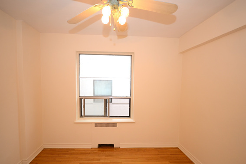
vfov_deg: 68.8
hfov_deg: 91.5
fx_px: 120
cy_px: 84
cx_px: 128
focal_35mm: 18
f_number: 4.2
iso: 400
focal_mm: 11
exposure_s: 1/40
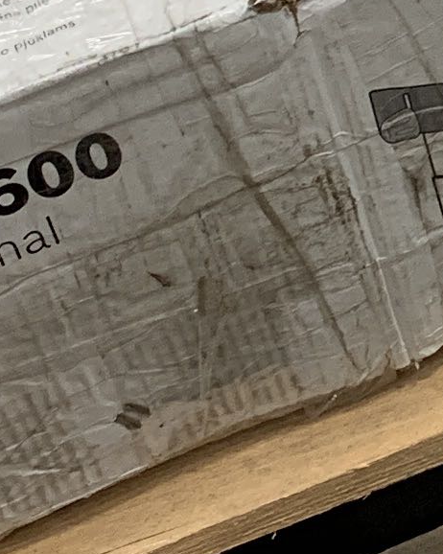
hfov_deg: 8.2
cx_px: 971
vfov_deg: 10.5
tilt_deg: -41.3
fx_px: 2902
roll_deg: +4.1
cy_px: -284
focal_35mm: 177
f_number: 1.8
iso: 100
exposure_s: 1/103
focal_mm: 4.25
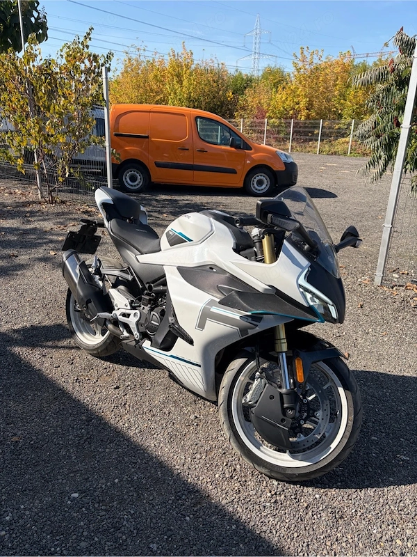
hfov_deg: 53.1
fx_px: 418
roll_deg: -1.1
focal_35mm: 26
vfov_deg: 67.3
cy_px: 278
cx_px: 208
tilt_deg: -19.0
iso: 64
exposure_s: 1/3125
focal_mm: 5.96
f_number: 1.6
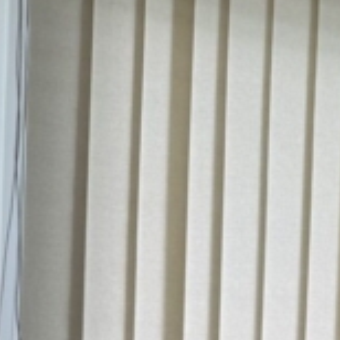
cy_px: 375
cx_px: 381
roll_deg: -2.1
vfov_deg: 24.3
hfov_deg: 24.3
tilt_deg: -1.8
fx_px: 733
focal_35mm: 66
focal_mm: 6.76
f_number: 1.78
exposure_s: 1/144
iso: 50
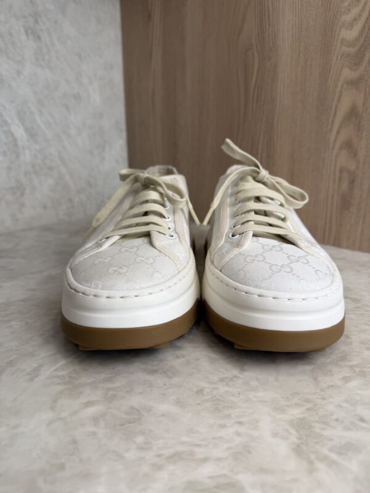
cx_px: 185
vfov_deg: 71.6
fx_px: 342
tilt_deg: -16.5
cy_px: 246
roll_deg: +0.0
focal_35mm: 24
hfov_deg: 56.8
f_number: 1.78
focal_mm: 6.76
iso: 64
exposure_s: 1/242
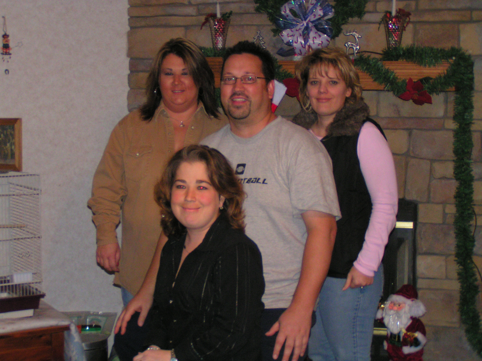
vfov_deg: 24.4
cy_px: 180
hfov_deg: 32.2
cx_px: 241
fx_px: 835
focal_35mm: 60
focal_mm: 9.2
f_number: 3.2
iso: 200
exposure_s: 1/60
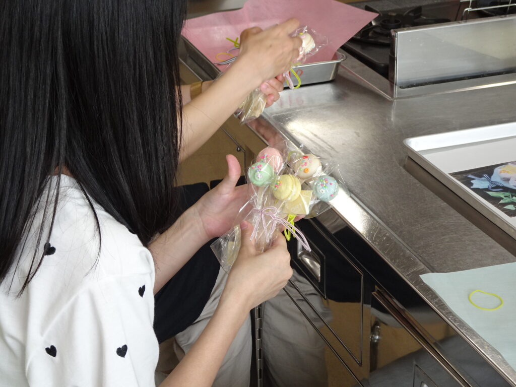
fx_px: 1014
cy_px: 194
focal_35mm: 68
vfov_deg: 21.6
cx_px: 258
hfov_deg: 28.6
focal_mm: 11.66
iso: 200
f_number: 4.5
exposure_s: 1/80
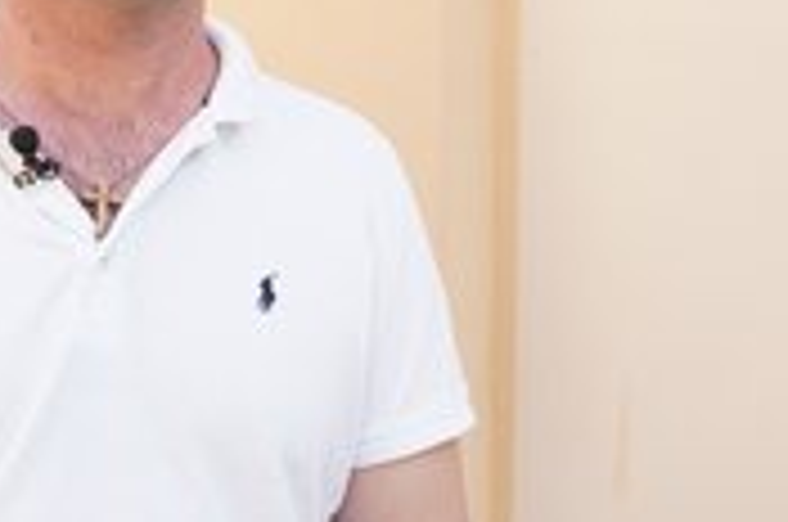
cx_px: 216
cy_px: -4
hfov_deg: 25.2
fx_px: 1748
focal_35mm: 80
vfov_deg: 16.6
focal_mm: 35
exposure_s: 1/320
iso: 160
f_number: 2.8
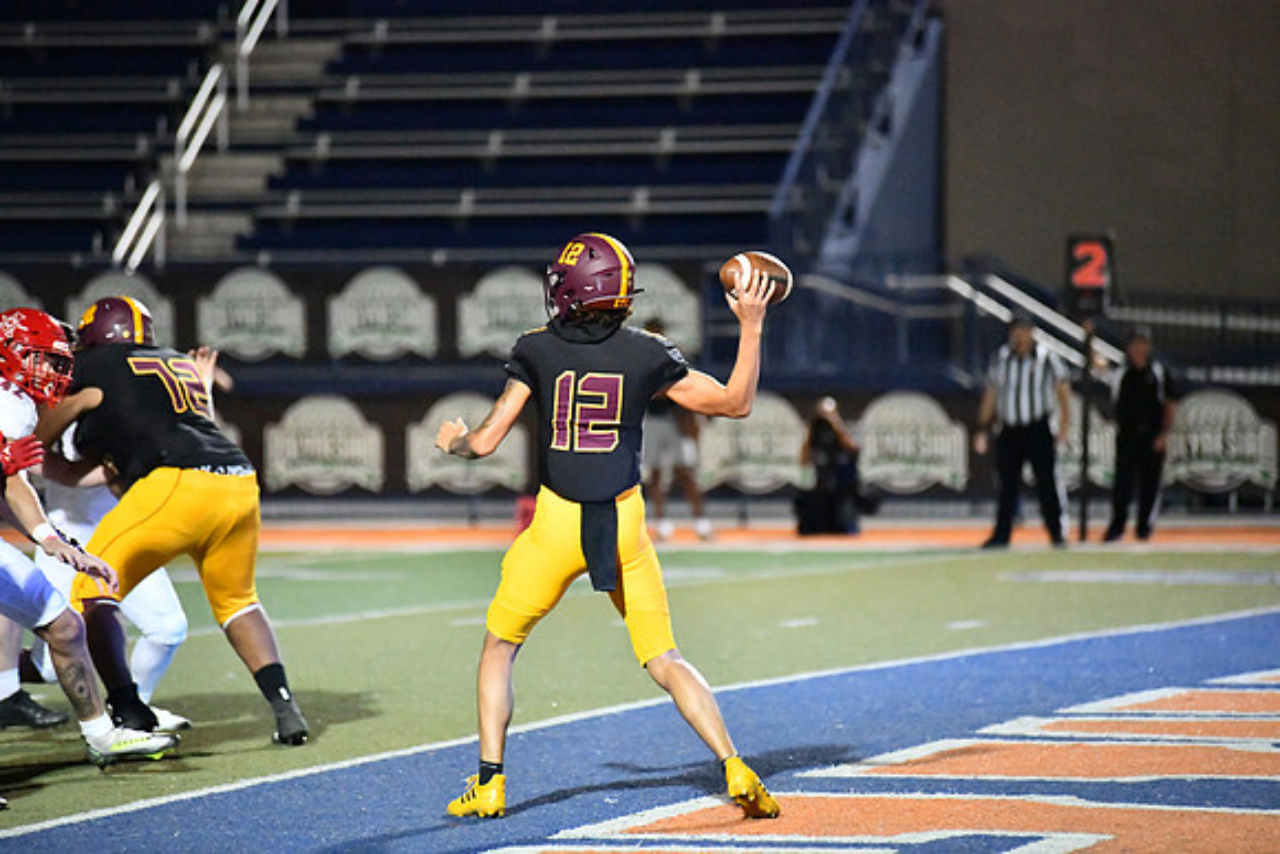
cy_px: 427
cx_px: 640
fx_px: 7112
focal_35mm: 200
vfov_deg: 6.9
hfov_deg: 10.3
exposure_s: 1/3200
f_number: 2.8
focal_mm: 200
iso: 20000
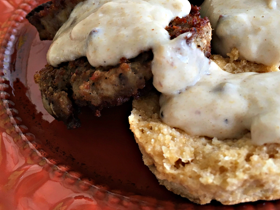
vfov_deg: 33.9
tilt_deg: -42.1
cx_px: 149
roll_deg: +11.9
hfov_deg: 44.8
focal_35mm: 42
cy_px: 62
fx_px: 340
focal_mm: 4.15
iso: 25
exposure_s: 1/40
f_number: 2.2
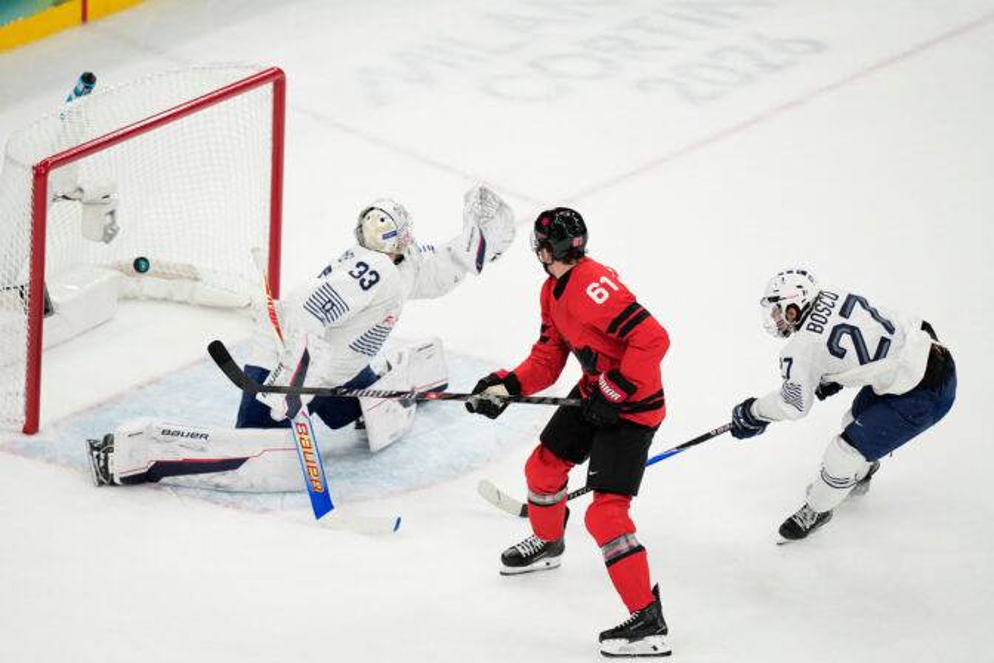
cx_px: 497
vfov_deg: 3.4
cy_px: 332
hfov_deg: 5.2
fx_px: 11044
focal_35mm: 400
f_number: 3.2
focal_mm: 400
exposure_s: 1/2000
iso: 2000
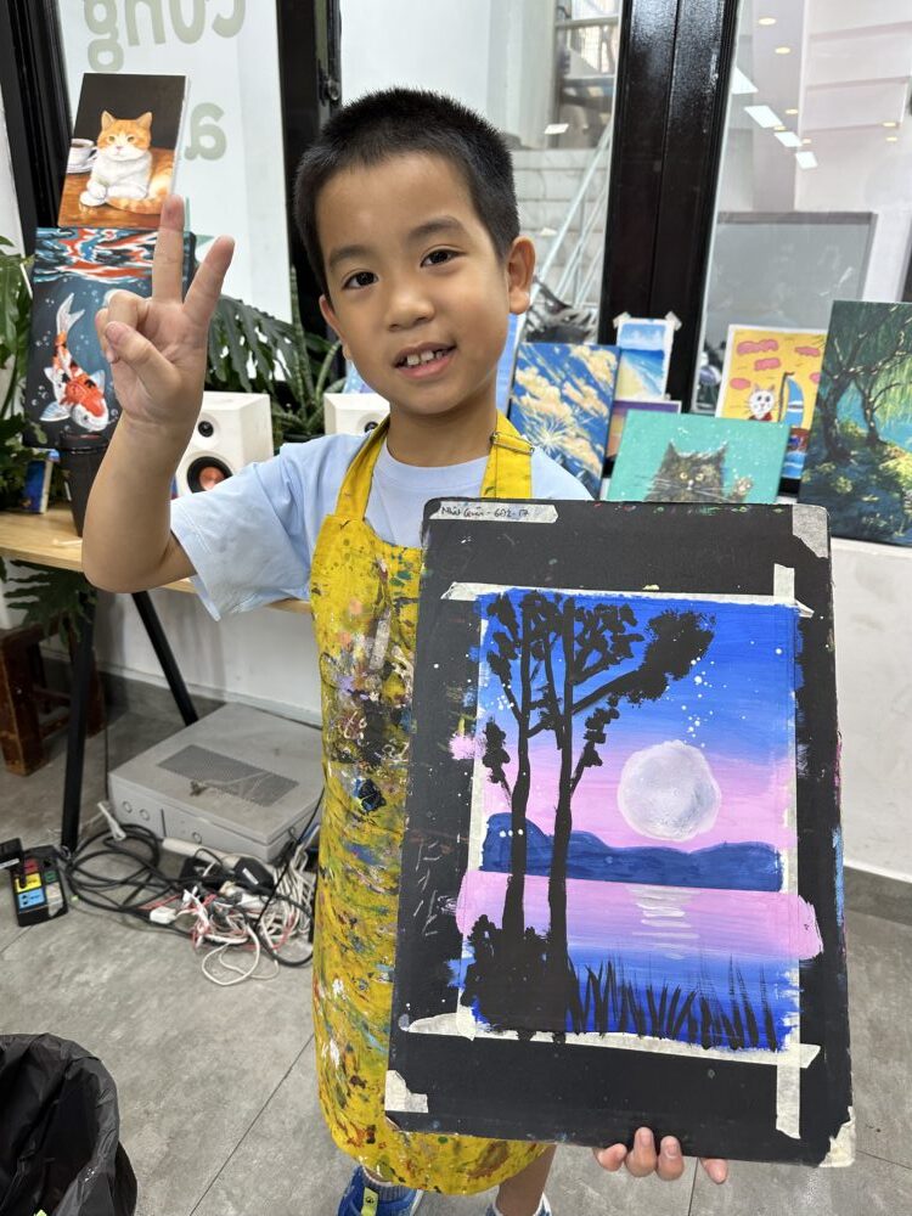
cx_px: 456
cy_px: 608
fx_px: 843
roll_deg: -1.6
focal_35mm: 24
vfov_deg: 71.6
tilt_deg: -21.5
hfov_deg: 56.8
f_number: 1.78
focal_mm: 6.86
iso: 125
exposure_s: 1/100
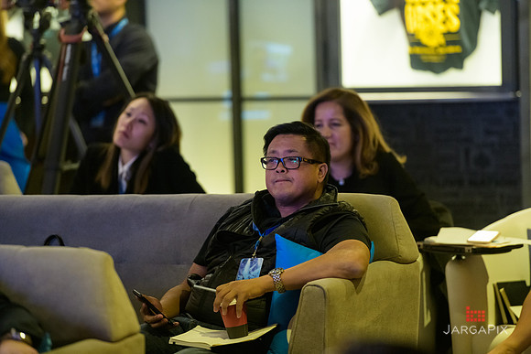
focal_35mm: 200
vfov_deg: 6.9
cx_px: 266
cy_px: 177
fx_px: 2951
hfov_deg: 10.3
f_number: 3.2
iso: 3200
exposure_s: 1/60
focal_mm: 200
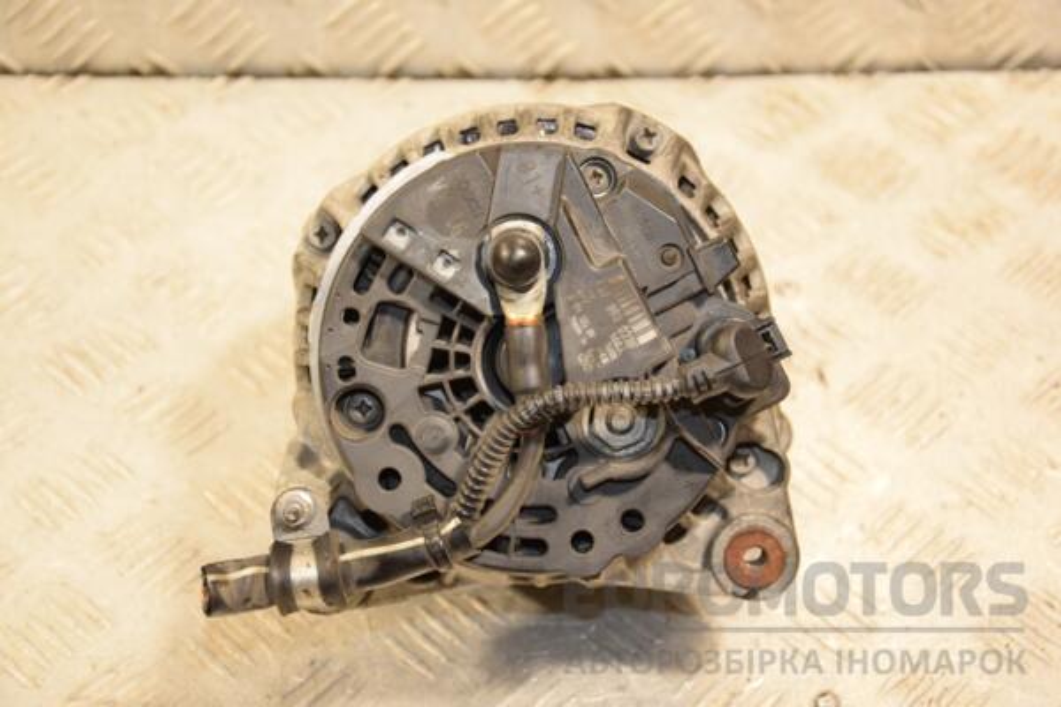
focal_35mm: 87
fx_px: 2564
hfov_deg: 23.4
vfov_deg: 15.7
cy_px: 354
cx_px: 530
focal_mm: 58
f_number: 5
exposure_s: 1/160
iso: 800
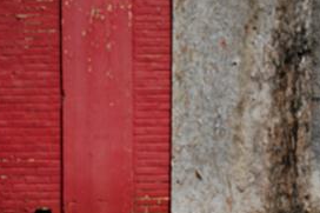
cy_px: 65
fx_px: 5881
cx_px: 422
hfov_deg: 3.1
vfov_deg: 2.1
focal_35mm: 662
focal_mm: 200
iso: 100
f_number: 2.8
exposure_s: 1/8000
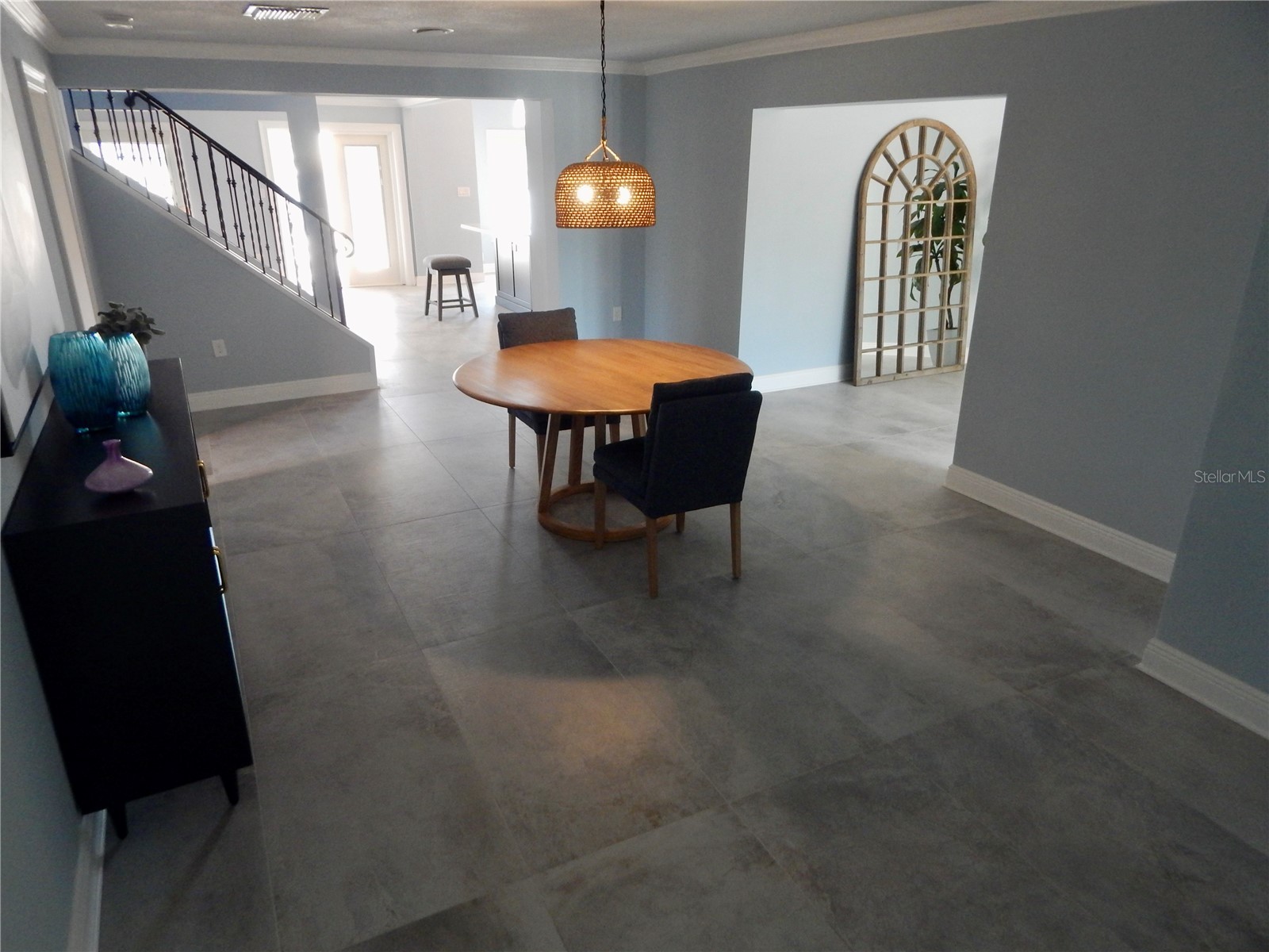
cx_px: 634
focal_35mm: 22
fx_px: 807
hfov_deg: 76.4
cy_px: 476
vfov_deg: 61.1
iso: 320
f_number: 3
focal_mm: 4
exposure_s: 1/30
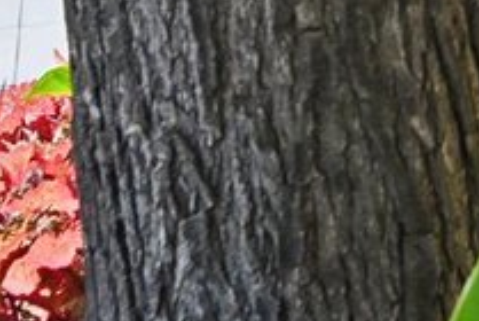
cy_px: -658
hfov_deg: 8.1
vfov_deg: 5.6
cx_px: 1192
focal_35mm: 232
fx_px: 3091
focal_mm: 30
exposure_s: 1/500
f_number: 8
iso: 800
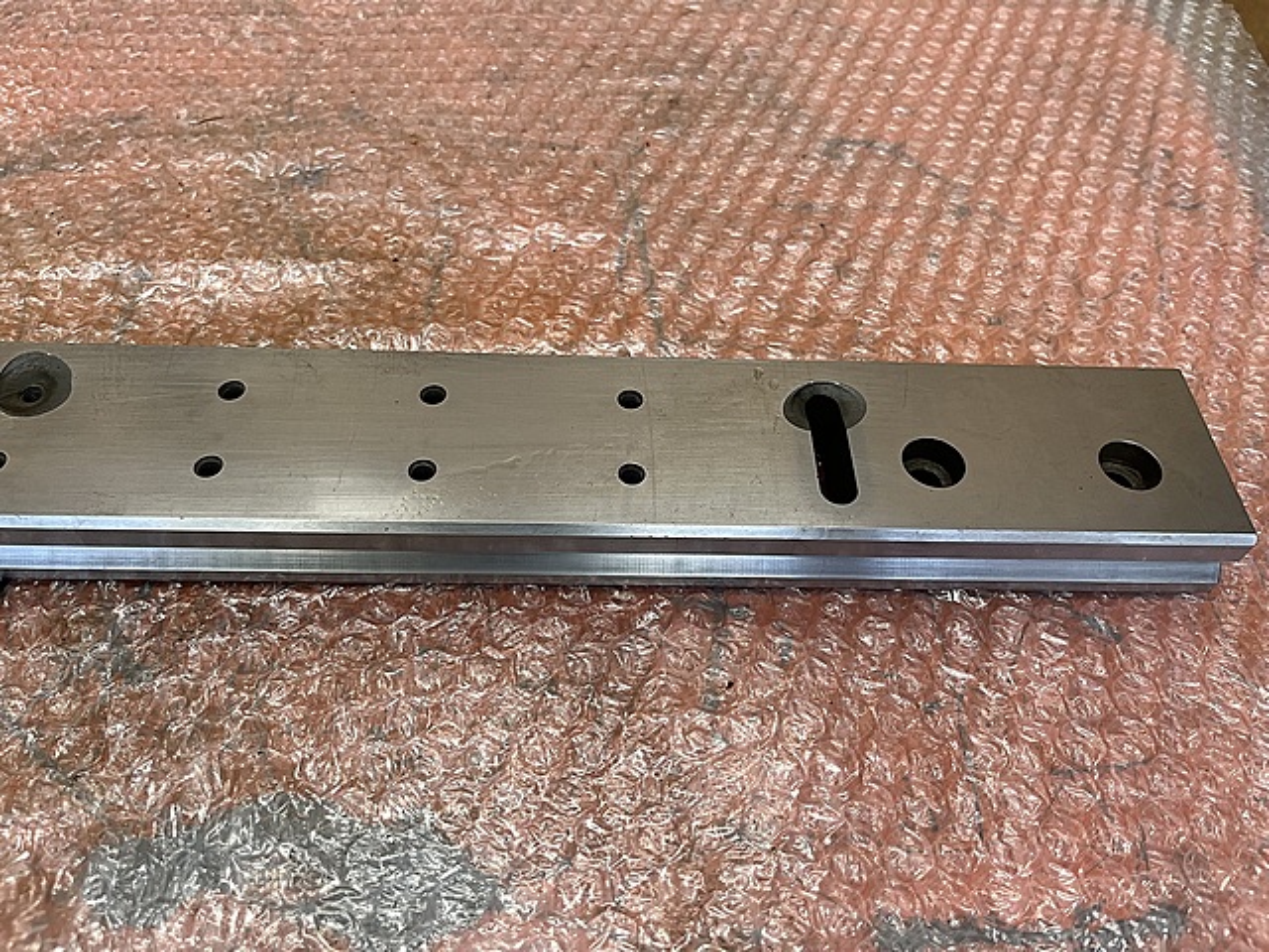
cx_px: 634
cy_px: 476
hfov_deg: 67.3
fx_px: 953
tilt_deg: -55.4
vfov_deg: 53.1
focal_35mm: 26
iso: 125
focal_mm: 5.1
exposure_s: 1/114
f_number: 1.6
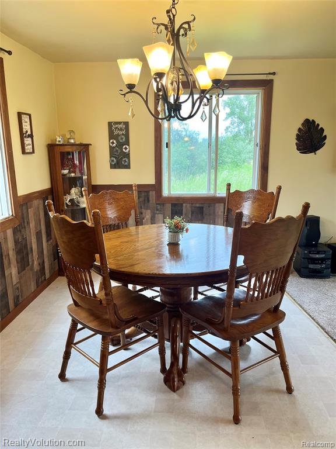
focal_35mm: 26
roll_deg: +1.7
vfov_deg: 67.3
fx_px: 336
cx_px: 168
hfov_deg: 53.1
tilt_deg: -11.8
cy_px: 224
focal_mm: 5.1
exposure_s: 1/120
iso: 125
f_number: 1.6
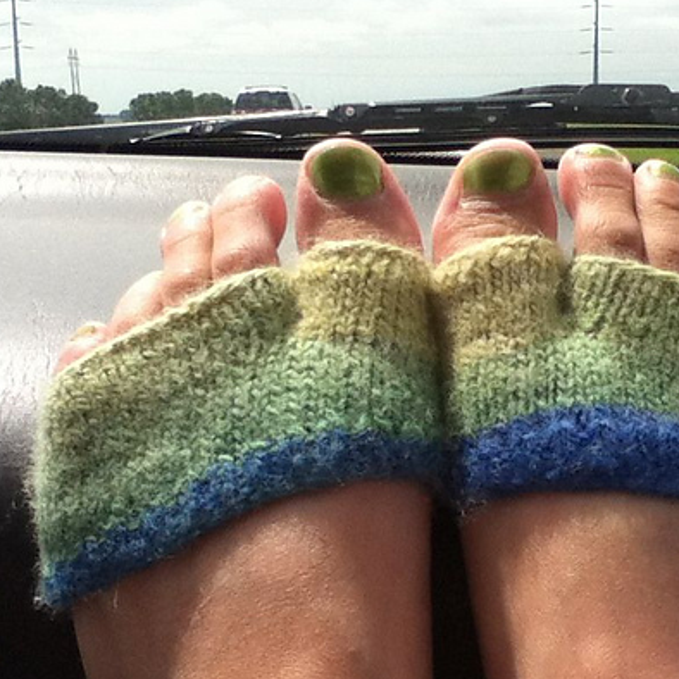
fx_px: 1021
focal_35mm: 46
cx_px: 464
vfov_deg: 36.7
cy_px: 388
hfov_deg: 36.3
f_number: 2.4
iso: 80
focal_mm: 3.85
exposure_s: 1/1476
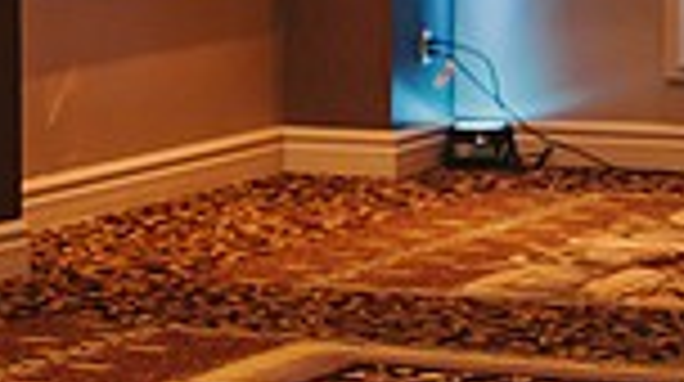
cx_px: -527
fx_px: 3785
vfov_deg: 5.7
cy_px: -330
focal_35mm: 209
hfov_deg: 9.8
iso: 800
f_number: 2.5
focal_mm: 50
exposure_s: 1/125
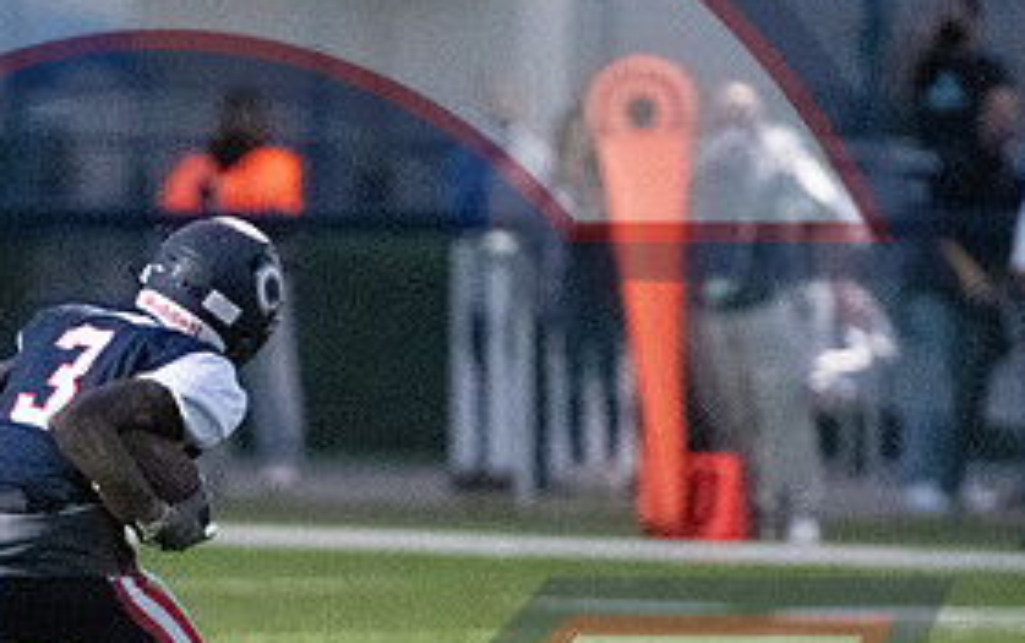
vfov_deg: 2.1
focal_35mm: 635
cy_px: 428
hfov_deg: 3.3
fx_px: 17756
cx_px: 147
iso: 28800
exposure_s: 1/2500
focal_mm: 200
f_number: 2.8
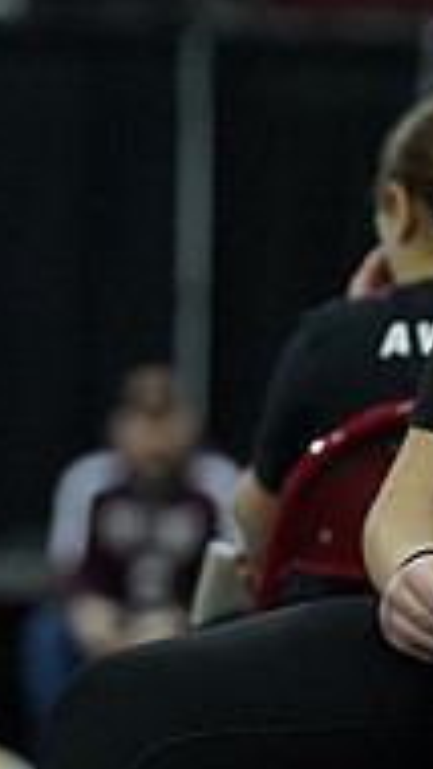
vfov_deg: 3.0
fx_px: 14663
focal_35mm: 719
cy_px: 255
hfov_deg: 1.7
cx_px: -664
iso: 6400
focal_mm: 150
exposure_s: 1/1250
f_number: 2.8
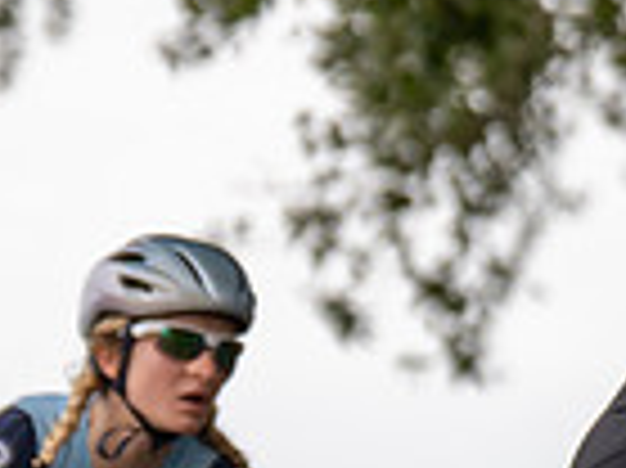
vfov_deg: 2.4
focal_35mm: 614
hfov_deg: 3.2
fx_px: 11094
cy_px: 478
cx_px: 1033
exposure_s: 1/1000
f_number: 2.8
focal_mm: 100
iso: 400
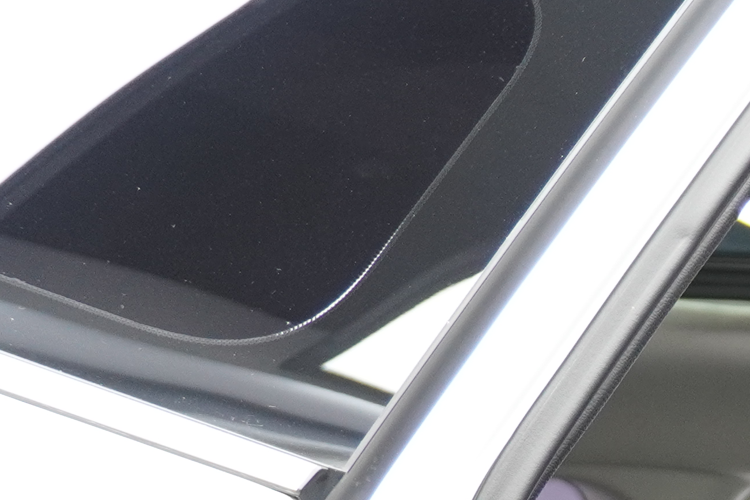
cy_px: 1135
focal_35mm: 145
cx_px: 1438
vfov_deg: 8.7
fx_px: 3027
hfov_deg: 12.6
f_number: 2.8
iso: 640
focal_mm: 21
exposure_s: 1/60
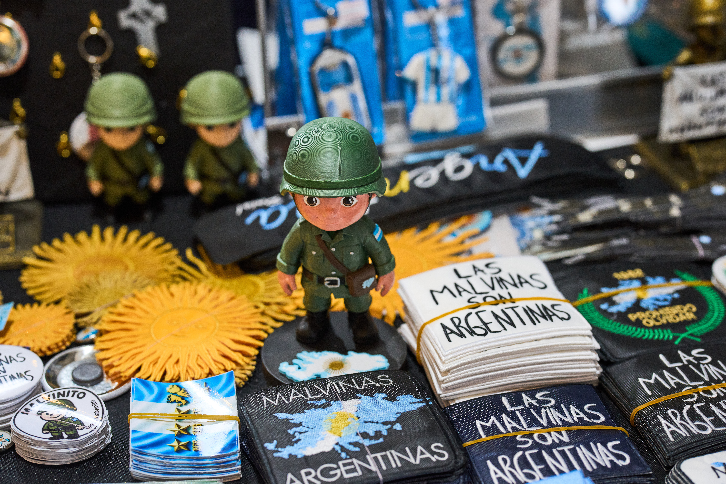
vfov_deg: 16.1
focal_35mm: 85
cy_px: 242
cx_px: 363
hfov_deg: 23.9
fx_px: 1714
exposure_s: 1/250
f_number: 3.2
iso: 1250
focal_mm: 85
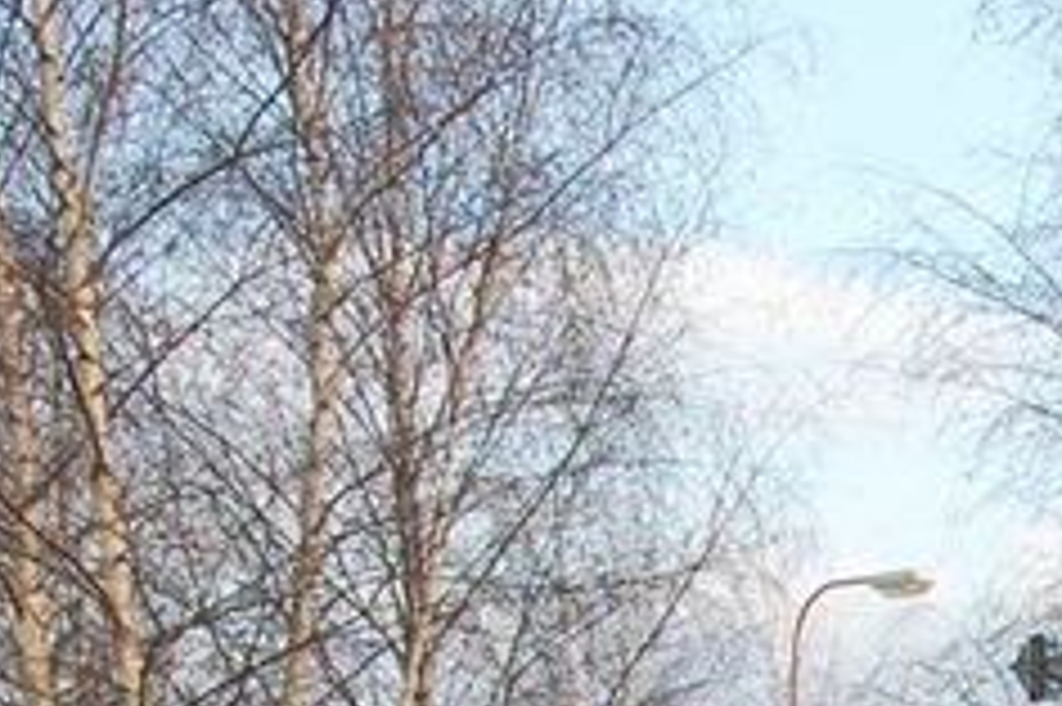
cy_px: 1174
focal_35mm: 143
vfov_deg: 9.2
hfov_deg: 13.8
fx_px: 4213
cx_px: 1413
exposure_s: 1/160
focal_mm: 25
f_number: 10
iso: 400
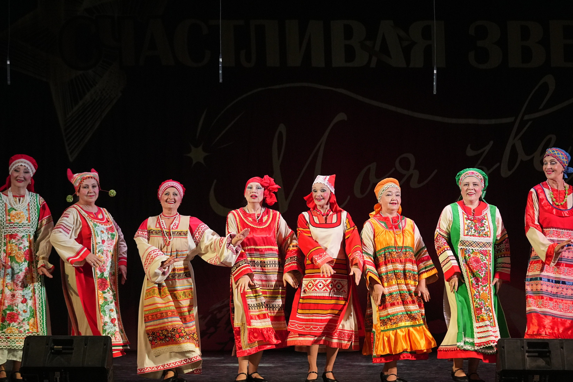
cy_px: 165
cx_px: 281
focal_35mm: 115
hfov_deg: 17.8
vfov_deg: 11.9
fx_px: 1831
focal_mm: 92
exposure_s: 1/400
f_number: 2.8
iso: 4000
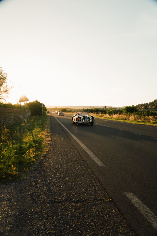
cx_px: 78
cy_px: 118
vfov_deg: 73.8
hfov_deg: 53.1
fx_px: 157
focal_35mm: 24
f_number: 7.1
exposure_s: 1/50
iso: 100
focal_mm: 24
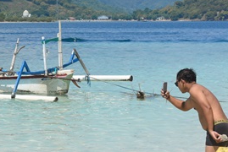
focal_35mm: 182
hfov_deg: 11.2
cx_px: -12
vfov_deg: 7.6
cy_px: 102
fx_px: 1154
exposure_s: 1/640
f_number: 14
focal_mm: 70
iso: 500
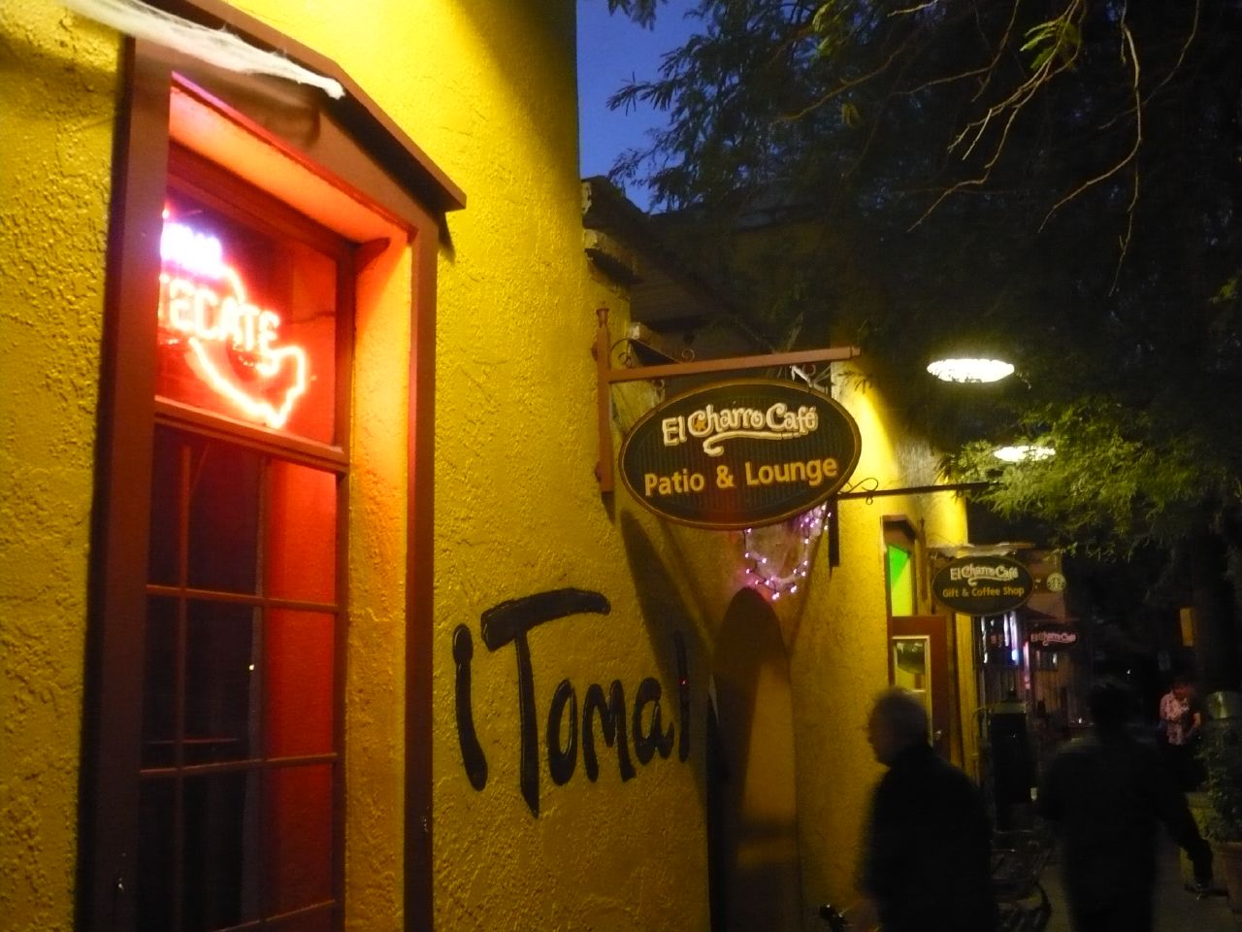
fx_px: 1256
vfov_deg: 40.7
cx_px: 621
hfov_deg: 52.6
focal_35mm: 35
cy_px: 466
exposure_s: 1/5
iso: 400
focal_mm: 5.8
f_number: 2.8
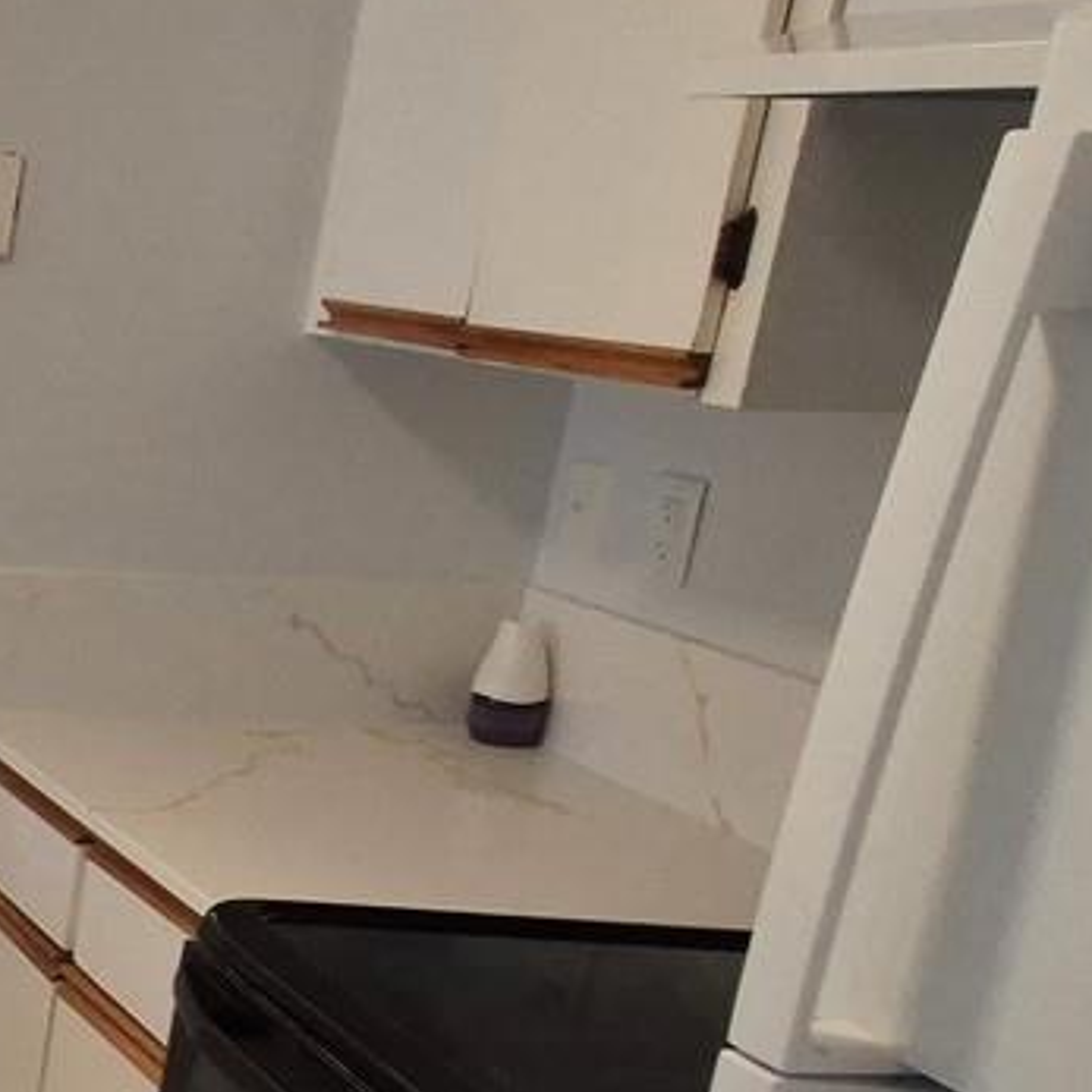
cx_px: -1042
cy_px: 689
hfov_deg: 19.6
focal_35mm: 53
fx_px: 1892
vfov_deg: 32.0
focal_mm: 2.2
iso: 100
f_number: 2.2
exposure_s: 1/60
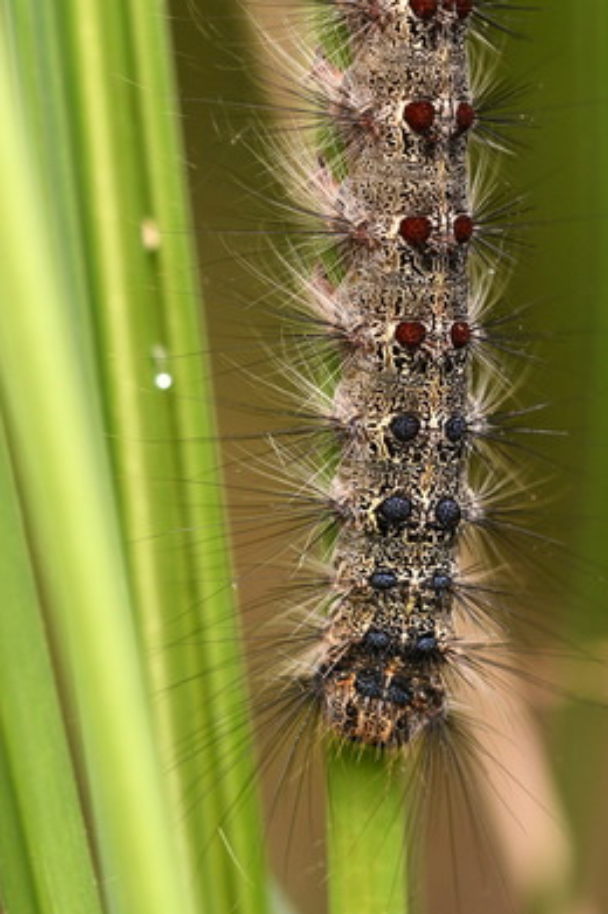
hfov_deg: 3.7
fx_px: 9338
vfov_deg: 5.6
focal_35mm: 368
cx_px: 376
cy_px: 238
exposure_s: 1/500
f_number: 5
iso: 800
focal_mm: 150
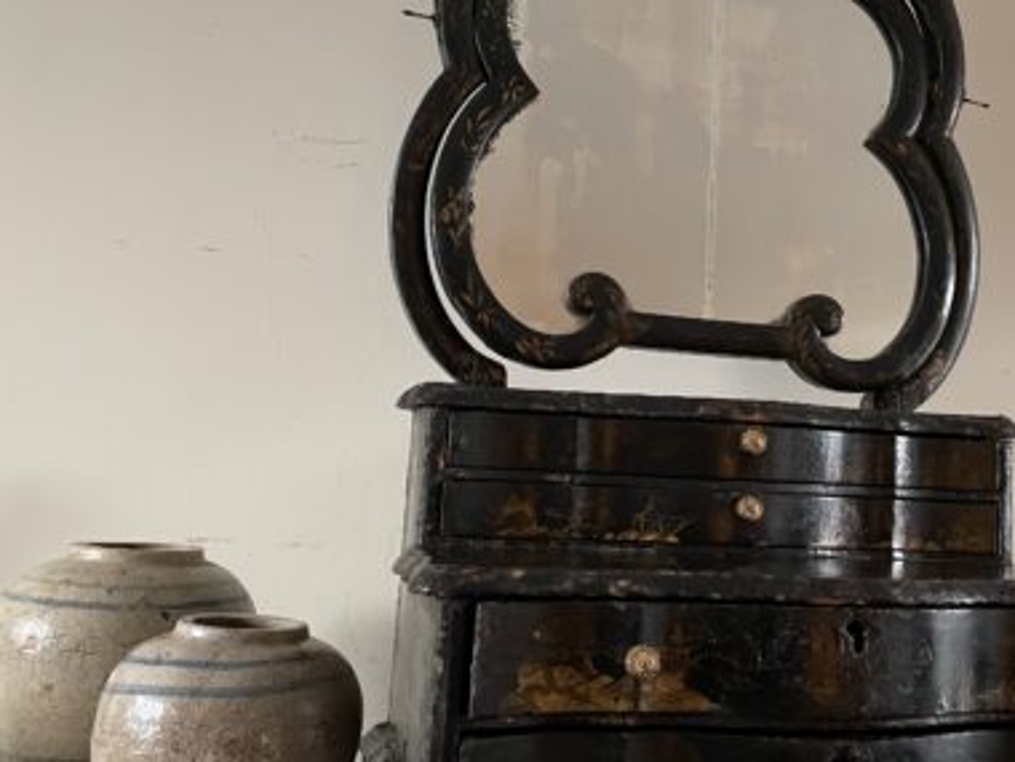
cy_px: 342
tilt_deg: +9.0
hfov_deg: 45.2
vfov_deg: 35.1
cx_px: 668
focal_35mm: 41
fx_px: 1202
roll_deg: -2.4
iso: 500
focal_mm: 4.2
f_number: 1.6
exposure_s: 1/40
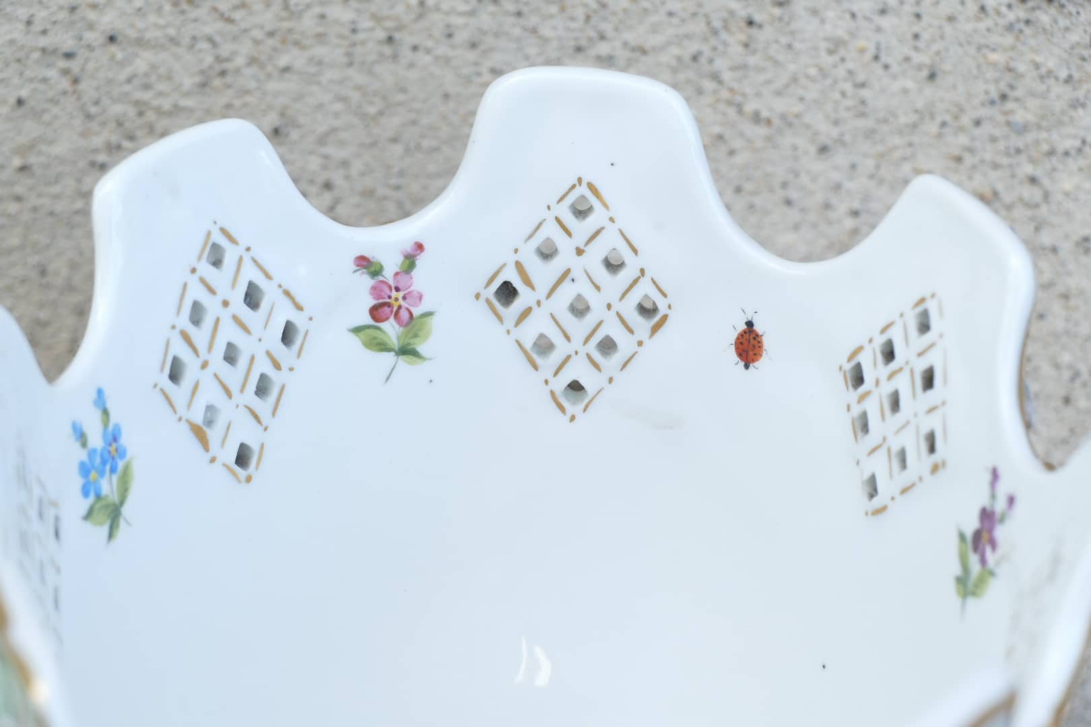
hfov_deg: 15.2
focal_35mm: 135
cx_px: 546
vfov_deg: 10.2
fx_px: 4091
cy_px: 364
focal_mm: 49.07
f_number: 4.5
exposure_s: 1/80
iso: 125
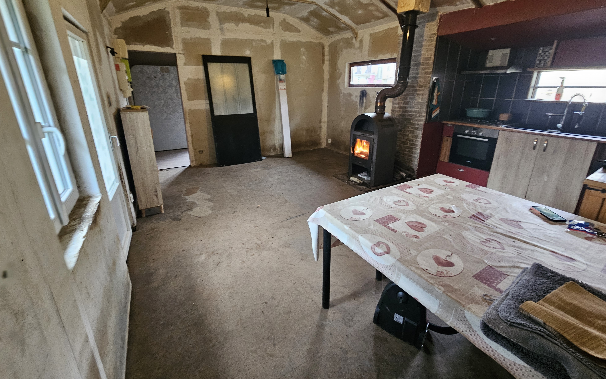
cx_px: 306
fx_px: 231
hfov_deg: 105.3
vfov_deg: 78.3
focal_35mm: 14
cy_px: 167
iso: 500
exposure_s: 1/33.3
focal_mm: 2.2
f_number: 2.2
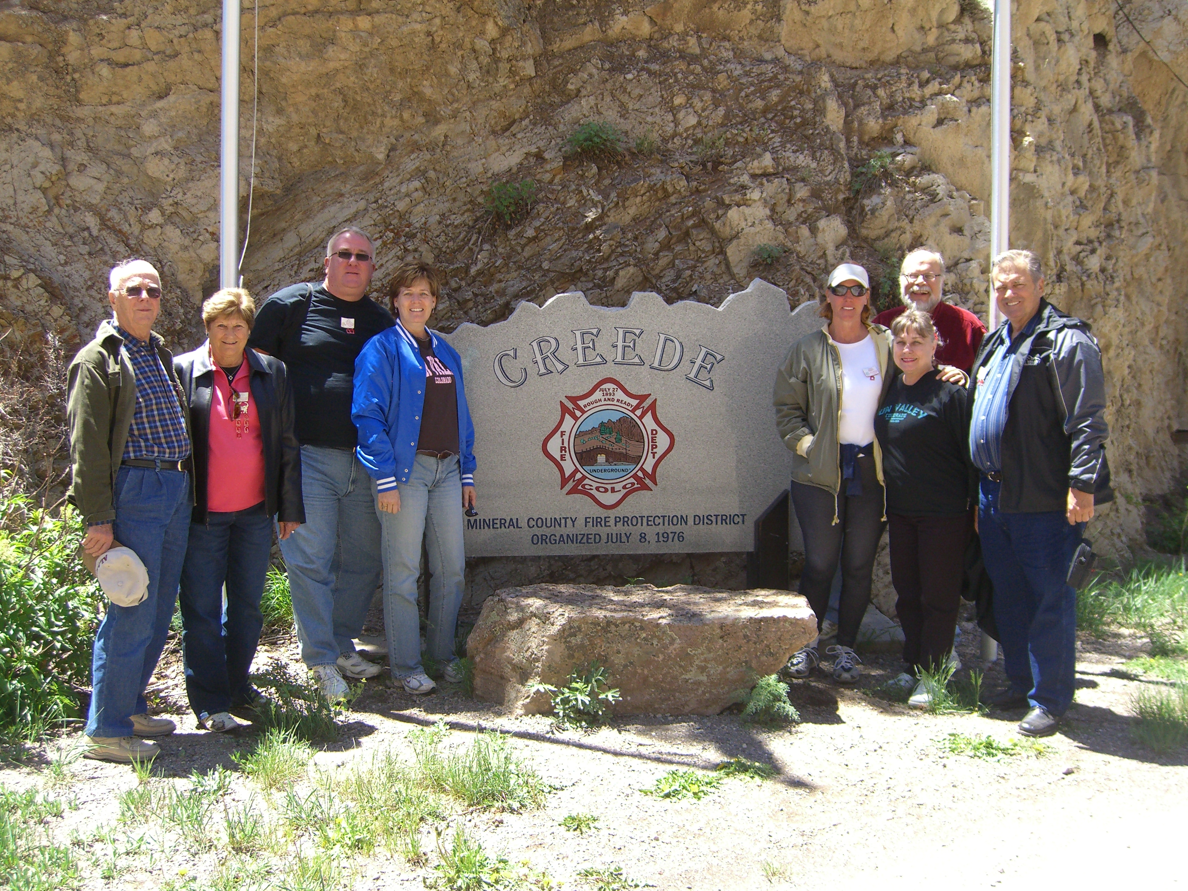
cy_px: 446
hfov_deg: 49.0
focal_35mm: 38
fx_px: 1304
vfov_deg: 37.7
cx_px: 594
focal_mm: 7.9
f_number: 2.8
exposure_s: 1/640
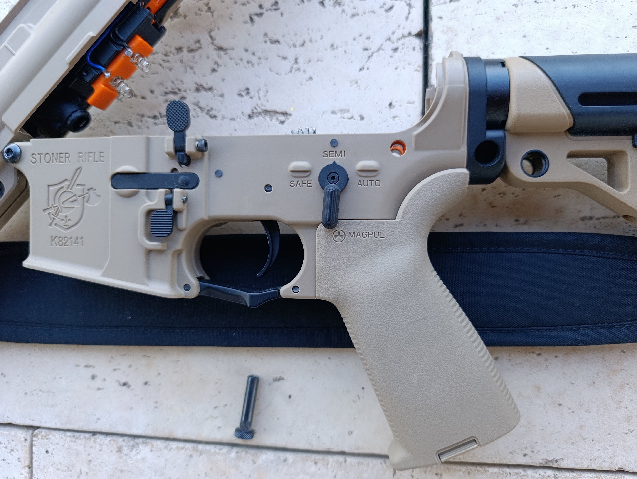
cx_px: 318
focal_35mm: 23
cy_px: 240
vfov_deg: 59.0
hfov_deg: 73.8
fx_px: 424
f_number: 1.65
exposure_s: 1/100
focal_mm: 6.11
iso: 267
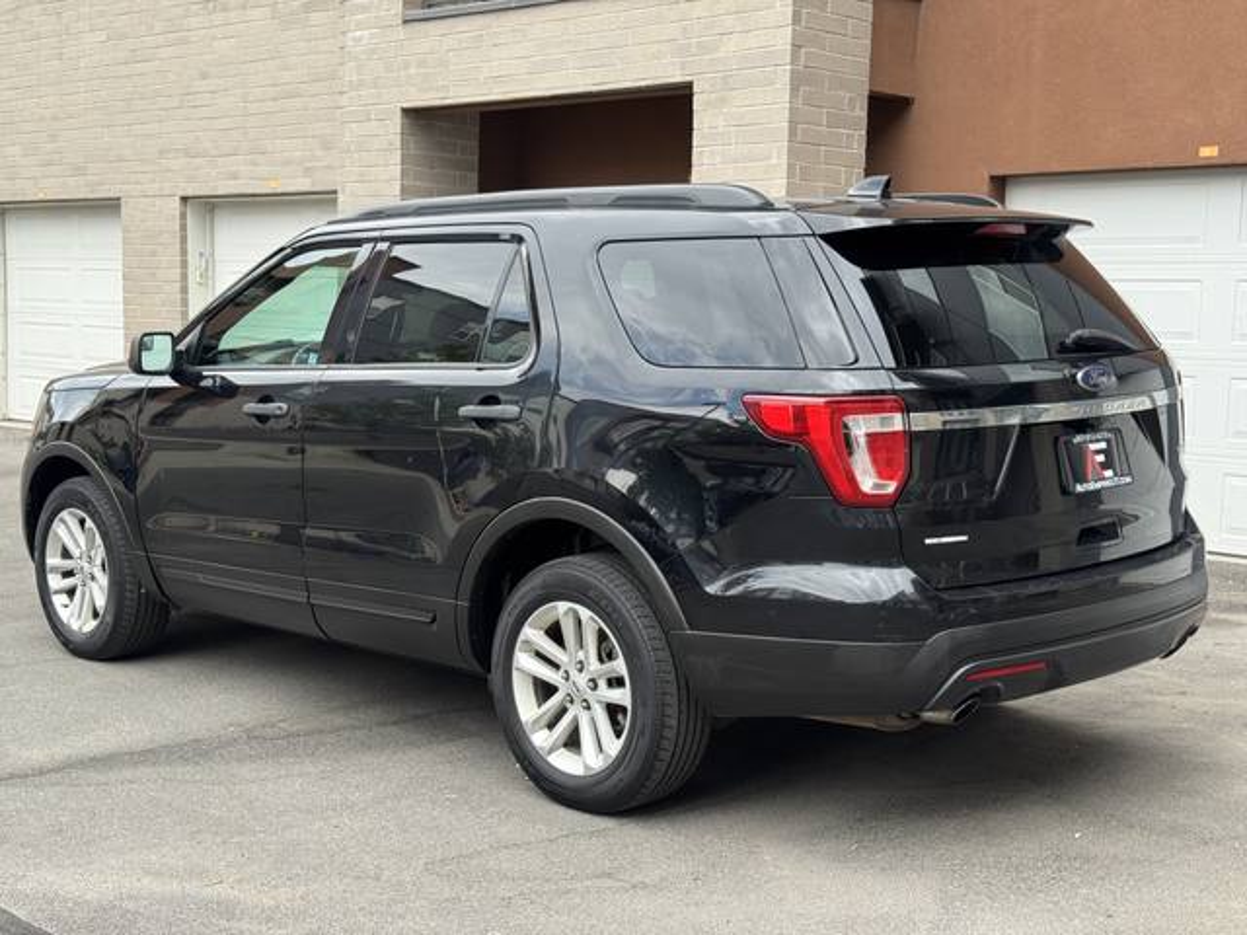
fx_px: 1729
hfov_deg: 39.7
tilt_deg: -5.8
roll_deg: -2.0
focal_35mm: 48
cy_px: 468
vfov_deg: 30.3
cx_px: 624
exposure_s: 1/445
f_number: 1.78
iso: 64
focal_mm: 6.76
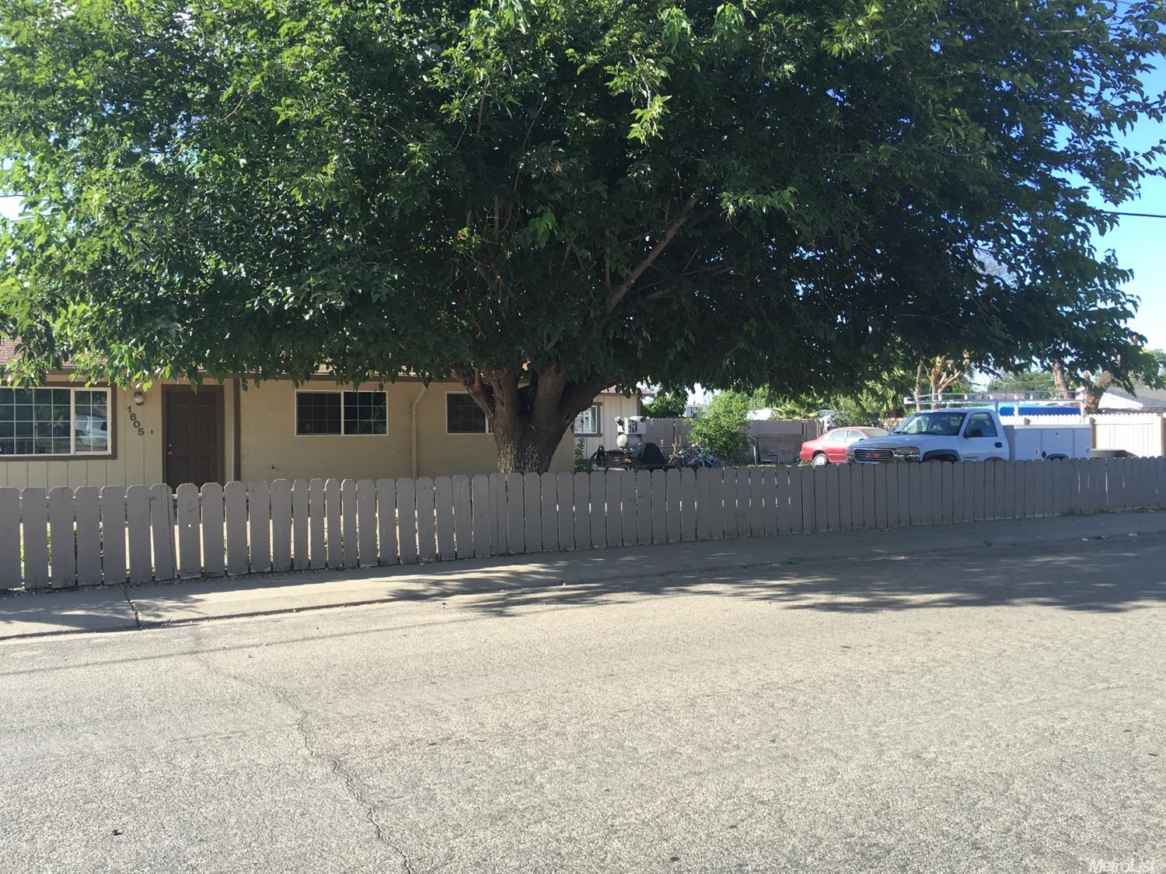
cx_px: 583
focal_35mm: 29
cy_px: 437
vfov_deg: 48.2
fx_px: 977
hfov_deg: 61.7
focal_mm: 4.15
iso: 25
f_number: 2.2
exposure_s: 1/371
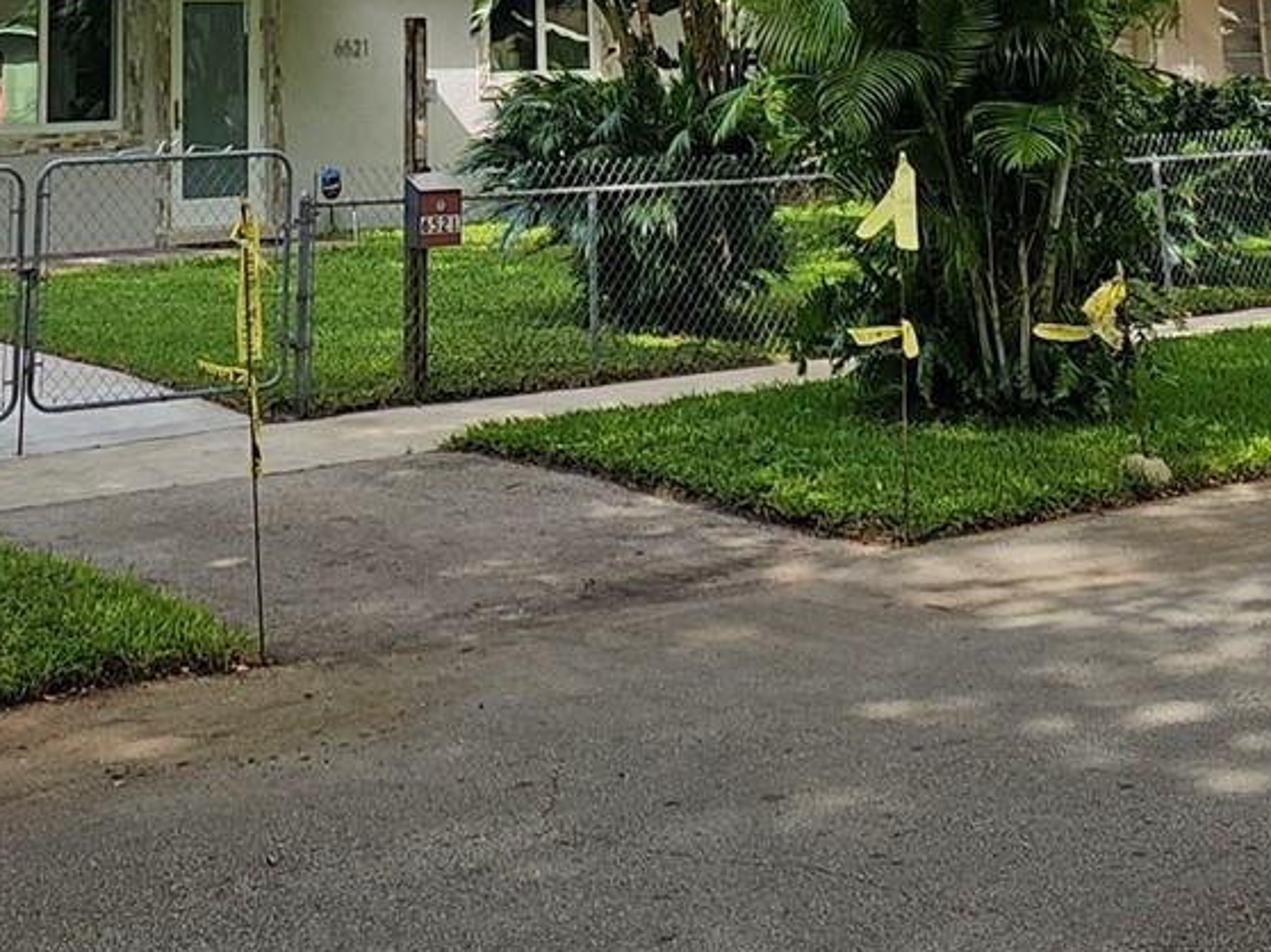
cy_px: -369
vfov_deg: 19.9
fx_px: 2422
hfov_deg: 29.3
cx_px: 501
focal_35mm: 66
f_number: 1.7
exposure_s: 1/437
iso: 10
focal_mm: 6.3
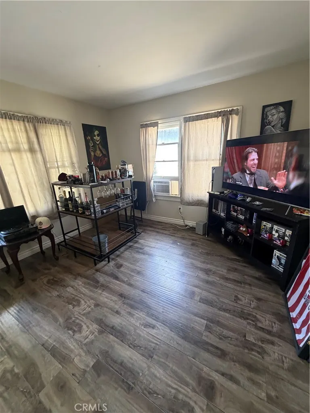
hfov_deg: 85.7
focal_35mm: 14
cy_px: 206
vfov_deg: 102.1
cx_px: 155
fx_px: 167
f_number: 2.2
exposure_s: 1/63
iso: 320
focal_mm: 2.22
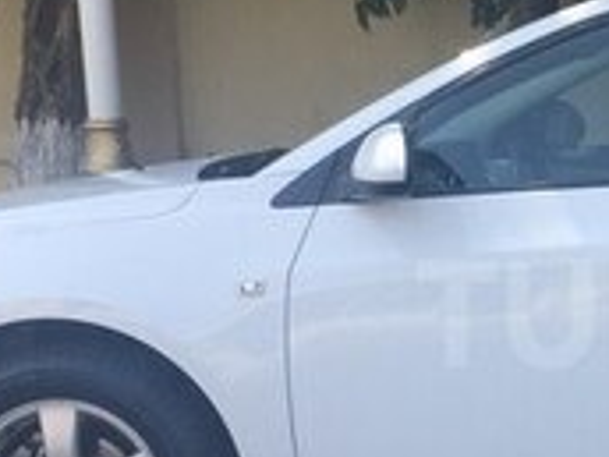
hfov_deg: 16.8
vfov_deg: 13.3
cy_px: 314
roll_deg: -0.6
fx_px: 1953
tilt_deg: -9.4
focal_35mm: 111
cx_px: 779
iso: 32
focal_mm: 4.15
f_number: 2.2
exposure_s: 1/706
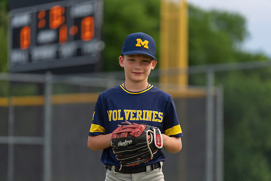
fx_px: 1167
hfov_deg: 13.2
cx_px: 136
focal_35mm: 155
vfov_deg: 8.9
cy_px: 90
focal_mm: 155
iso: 160
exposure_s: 1/320
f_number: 2.8
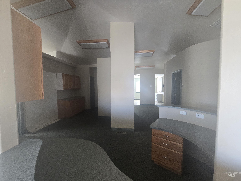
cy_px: 90
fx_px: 91
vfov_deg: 89.9
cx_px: 120
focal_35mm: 13
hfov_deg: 106.2
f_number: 2.2
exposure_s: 1/60
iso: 500
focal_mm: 2.2
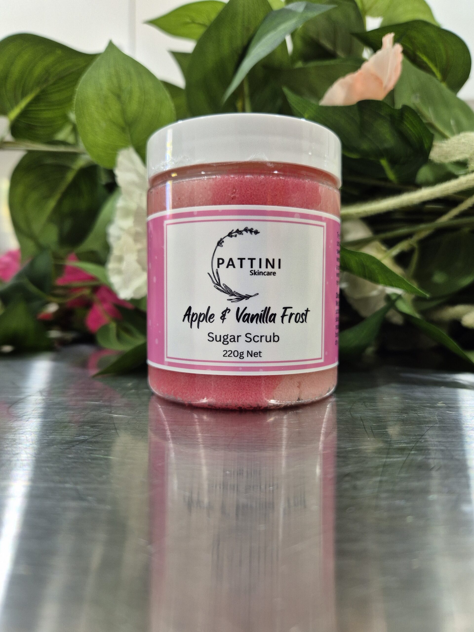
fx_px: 420
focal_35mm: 23
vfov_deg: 73.9
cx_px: 237
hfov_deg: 58.9
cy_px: 316
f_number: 1.8
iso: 250
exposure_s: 1/100
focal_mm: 5.4
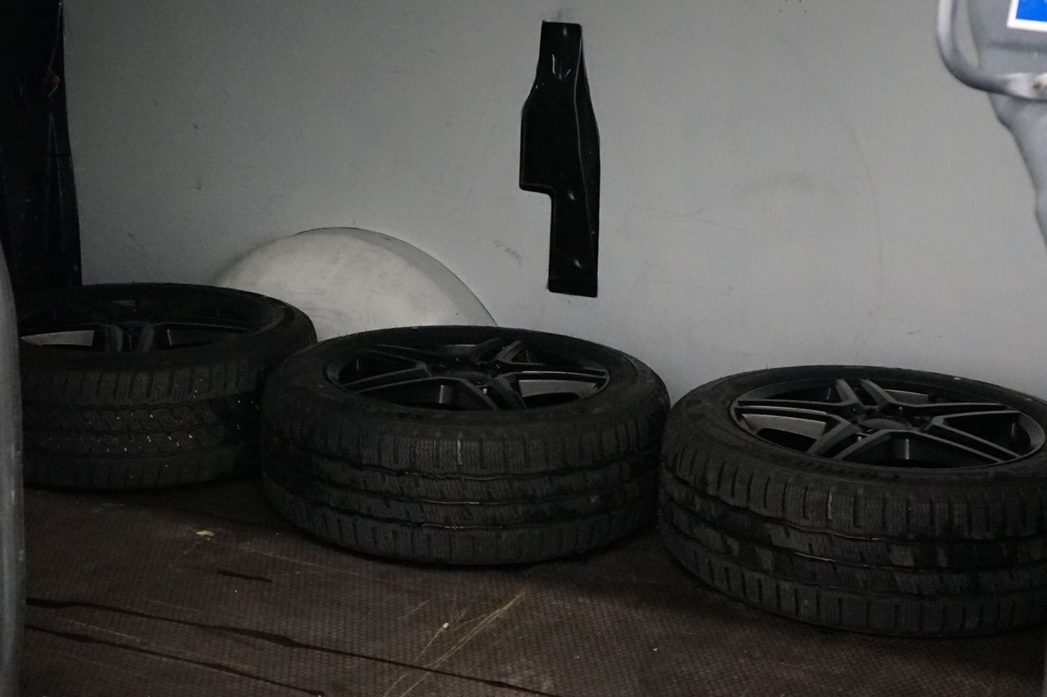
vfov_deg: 23.0
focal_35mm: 59
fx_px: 1716
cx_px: 468
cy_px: 285
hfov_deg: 33.9
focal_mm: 29
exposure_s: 1/160
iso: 5000
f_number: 3.5
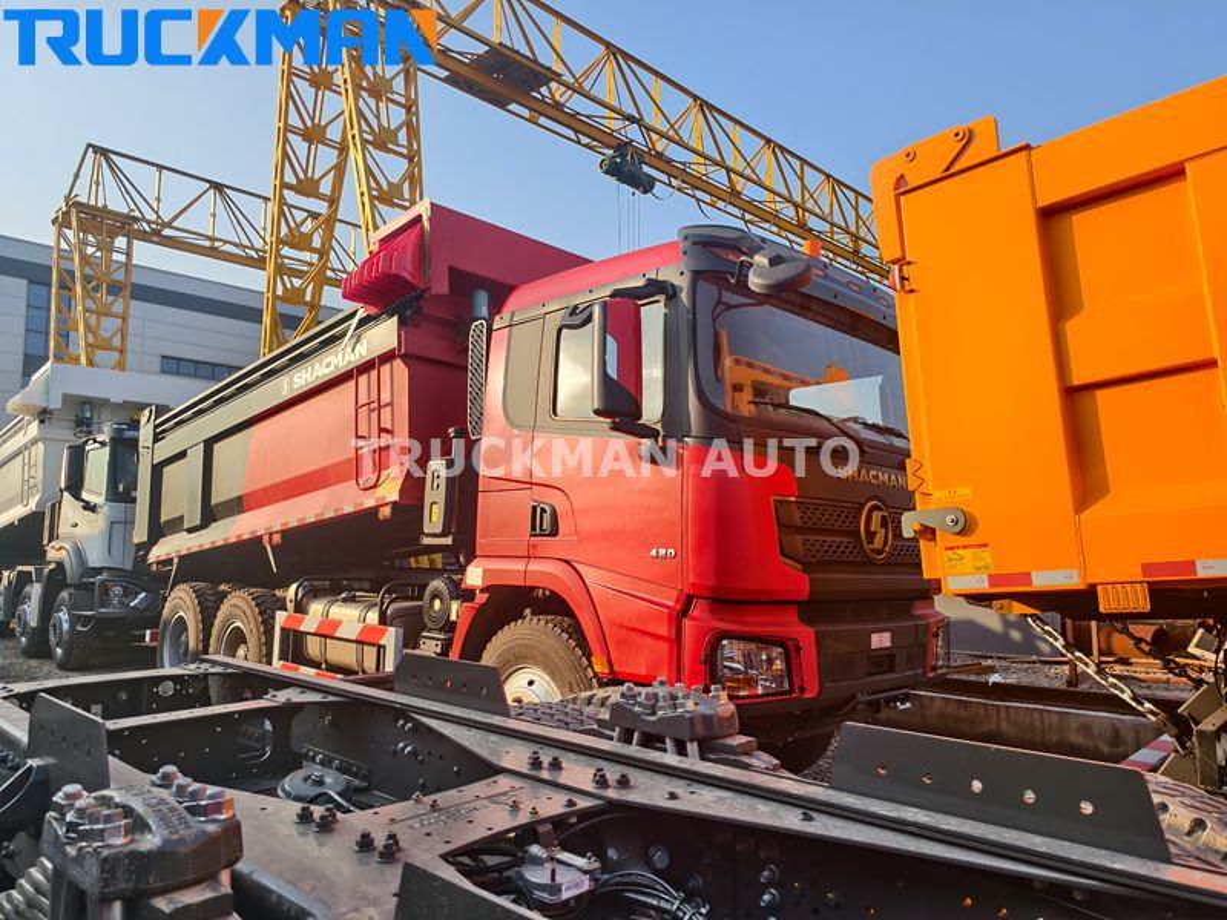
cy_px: 460
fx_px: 815
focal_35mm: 23
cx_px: 614
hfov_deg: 73.9
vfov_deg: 58.9
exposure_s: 1/1718
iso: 72
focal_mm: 5.6
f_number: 1.57
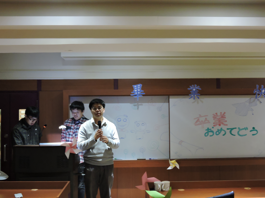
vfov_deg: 32.2
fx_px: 344
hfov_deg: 42.1
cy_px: 99
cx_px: 132
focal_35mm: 45
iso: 800
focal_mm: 8.1
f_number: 4
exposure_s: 1/8
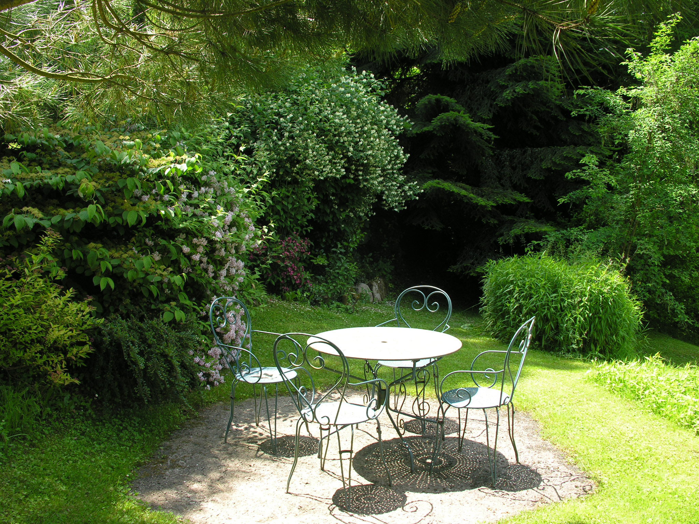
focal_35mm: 35
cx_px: 350
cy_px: 262
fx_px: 707
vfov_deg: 40.7
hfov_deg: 52.6
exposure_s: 1/93.6
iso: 50
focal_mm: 8.9
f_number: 4
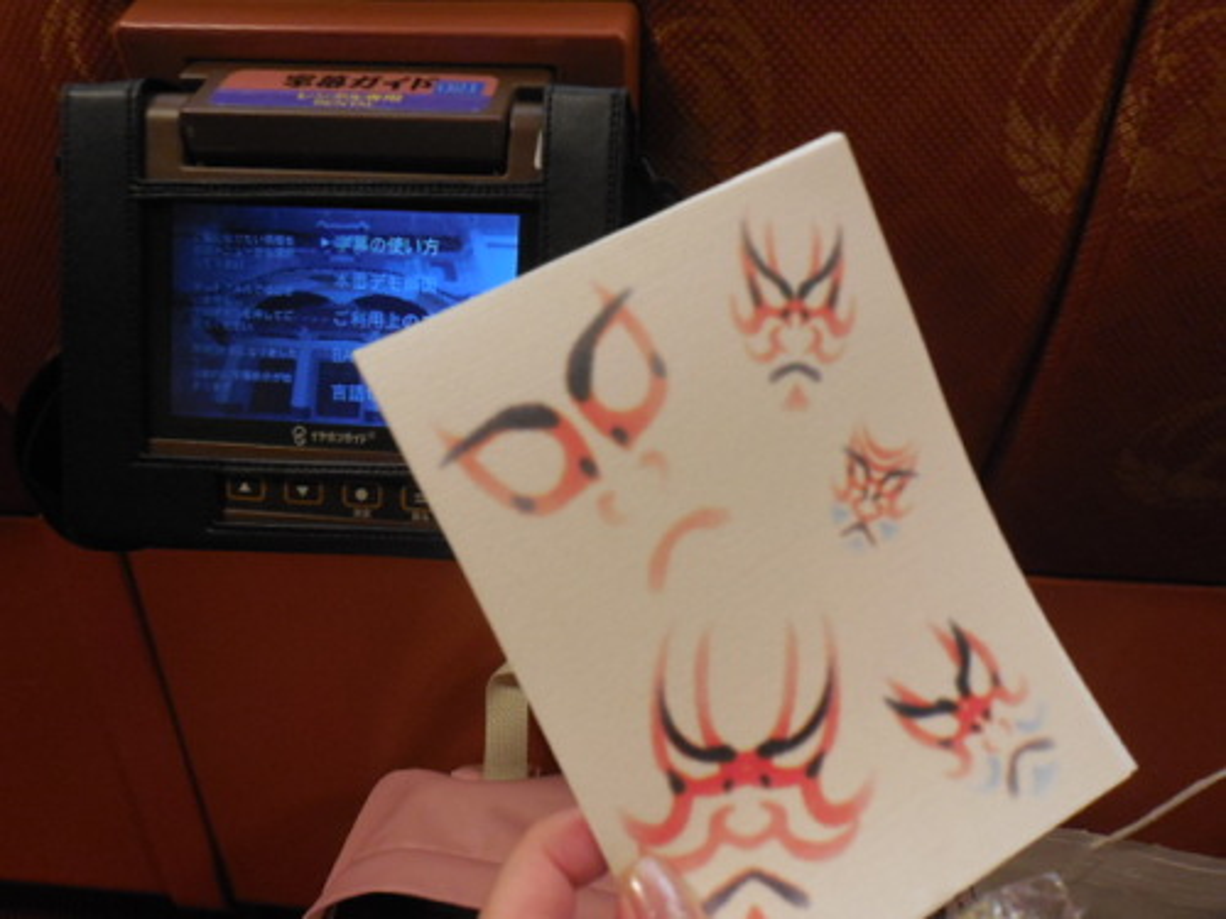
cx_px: 613
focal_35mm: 26
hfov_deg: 67.3
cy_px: 460
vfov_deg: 53.1
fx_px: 921
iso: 400
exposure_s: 1/25
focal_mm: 4.6
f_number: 3.5
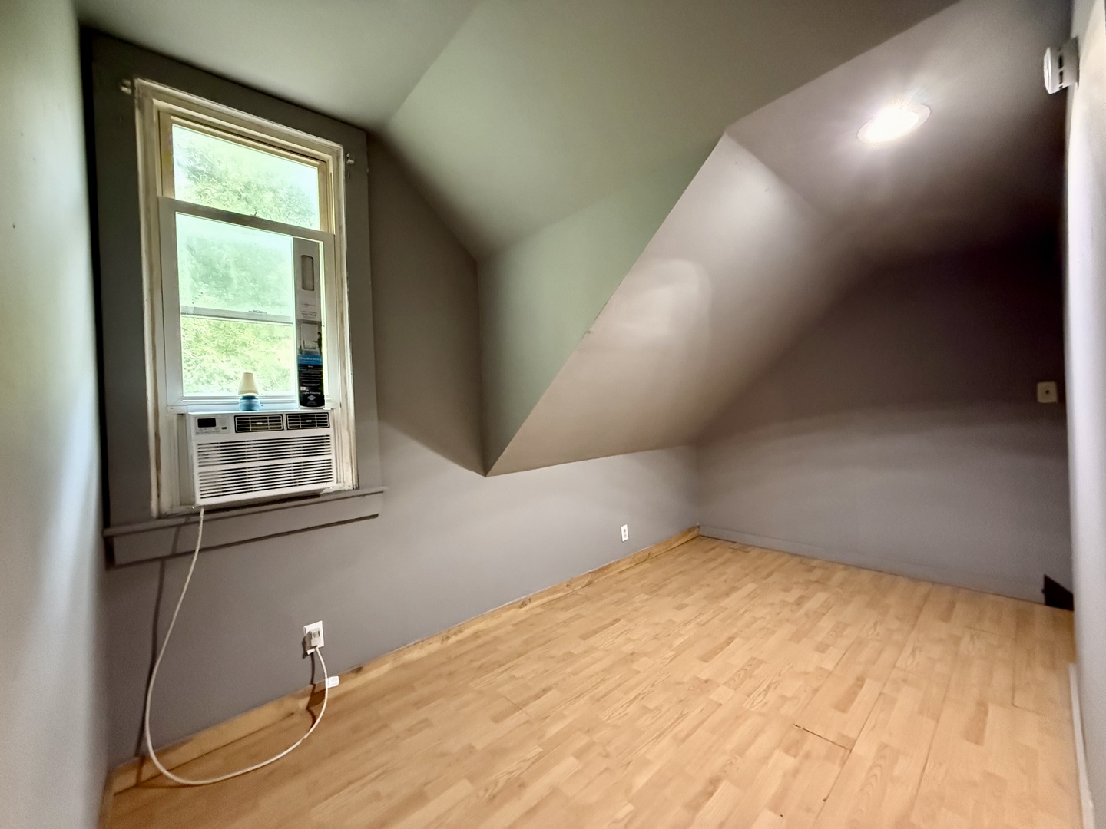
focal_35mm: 14
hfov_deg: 102.1
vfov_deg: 85.7
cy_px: 414
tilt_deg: +0.0
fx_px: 447
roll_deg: +1.9
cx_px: 553
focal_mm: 2.22
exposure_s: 1/60
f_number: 2.2
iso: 1250
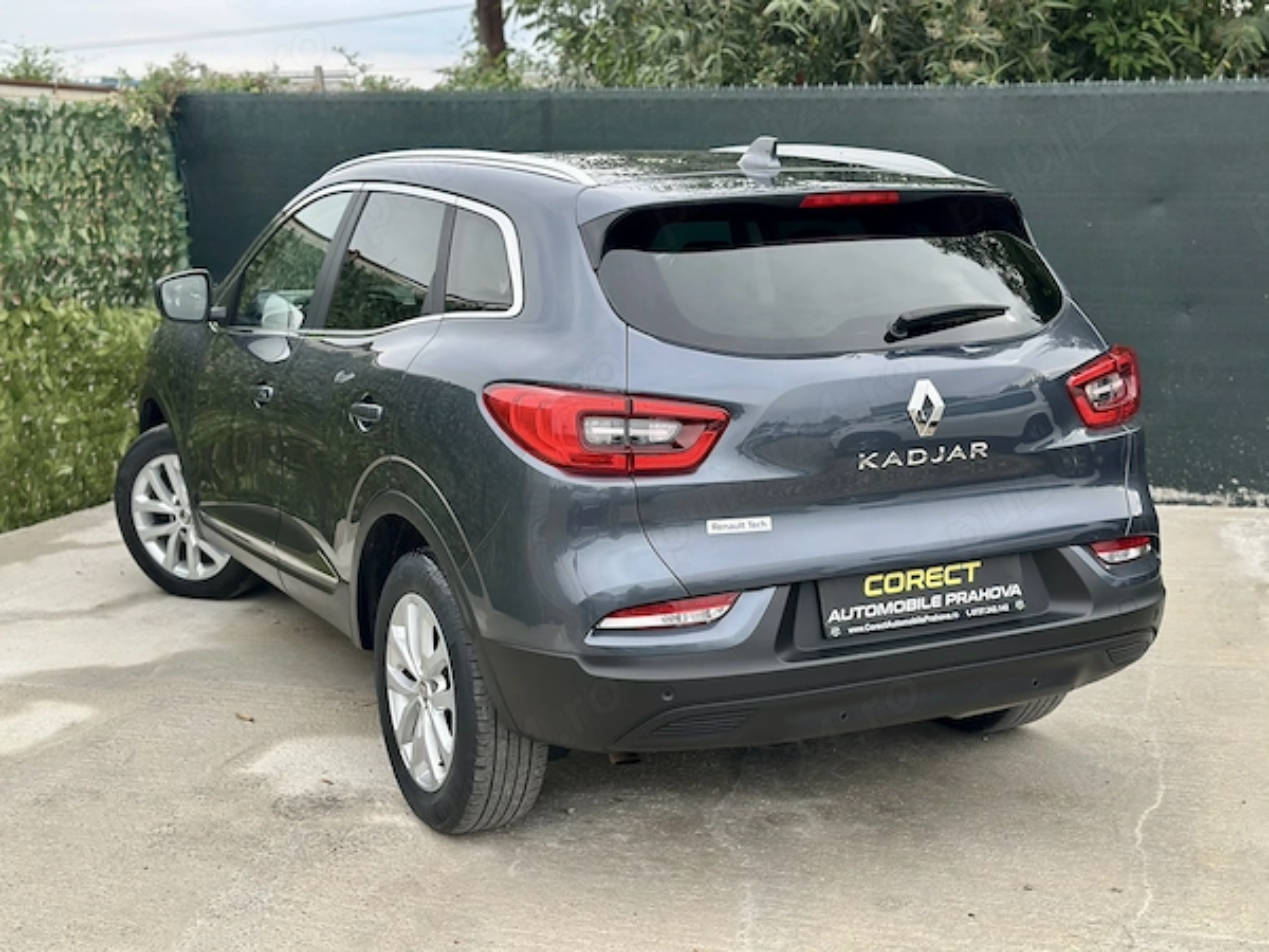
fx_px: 1760
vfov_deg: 30.3
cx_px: 634
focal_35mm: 48
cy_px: 476
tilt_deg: -10.2
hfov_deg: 39.7
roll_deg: +0.4
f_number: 1.78
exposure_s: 1/911
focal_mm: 6.86
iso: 80
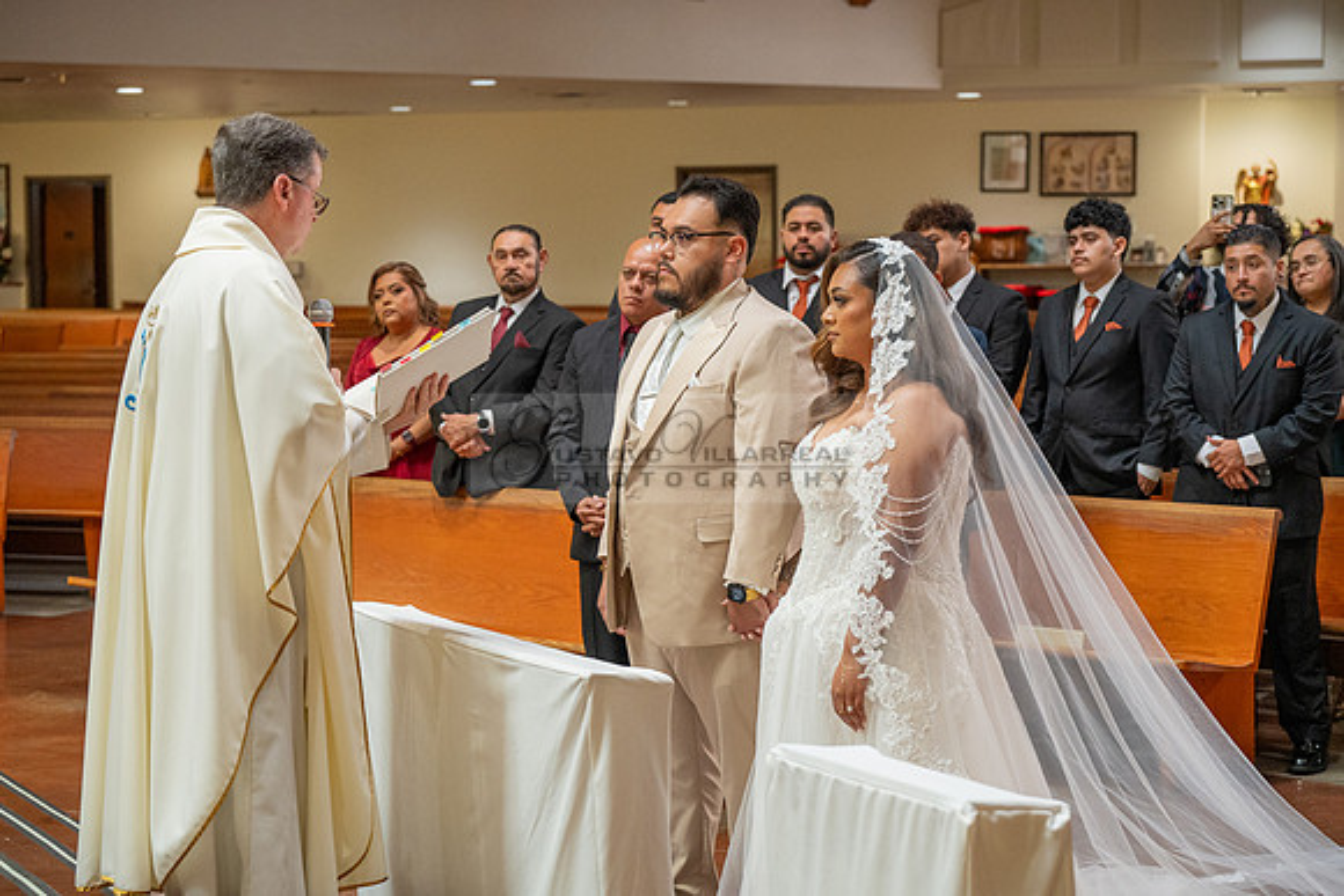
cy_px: 448
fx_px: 2566
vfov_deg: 19.8
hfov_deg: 29.4
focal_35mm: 69
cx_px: 672
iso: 3200
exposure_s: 1/160
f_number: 4
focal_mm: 68
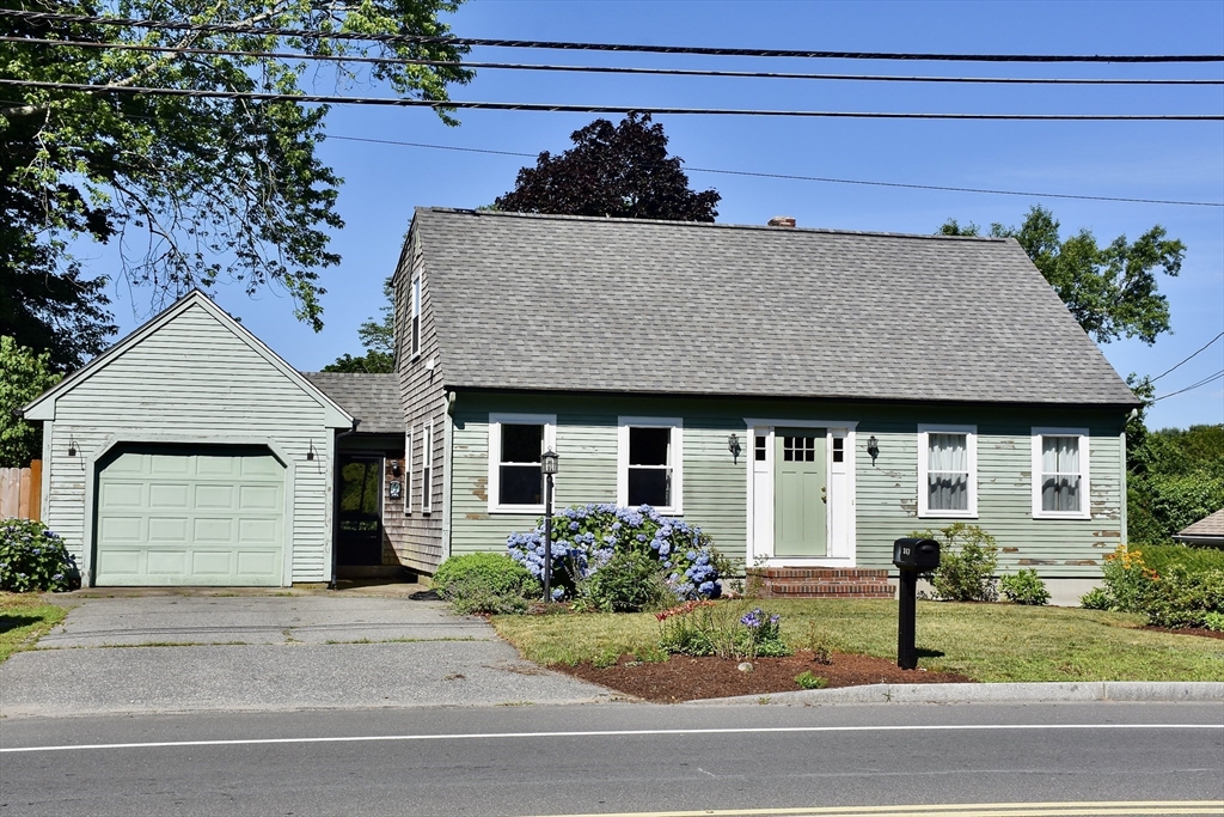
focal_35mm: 40
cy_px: 408
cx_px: 612
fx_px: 1377
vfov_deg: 33.0
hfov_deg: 47.9
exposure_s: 1/500
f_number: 8
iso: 160
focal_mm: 27
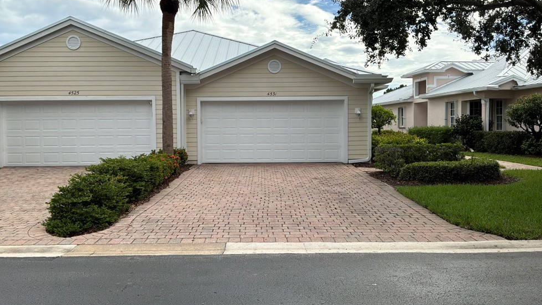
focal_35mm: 32
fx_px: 460
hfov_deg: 61.0
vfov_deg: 36.7
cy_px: 143
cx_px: 266
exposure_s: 1/1675
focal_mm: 3
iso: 25
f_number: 1.8
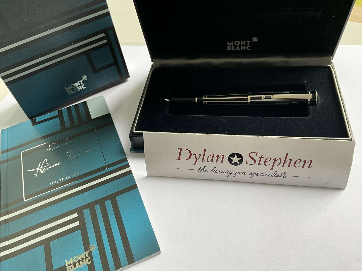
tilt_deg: -48.2
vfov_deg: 48.2
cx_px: 181
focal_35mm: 29
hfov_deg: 61.7
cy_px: 136
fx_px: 303
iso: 40
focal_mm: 3
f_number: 1.8
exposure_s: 1/122
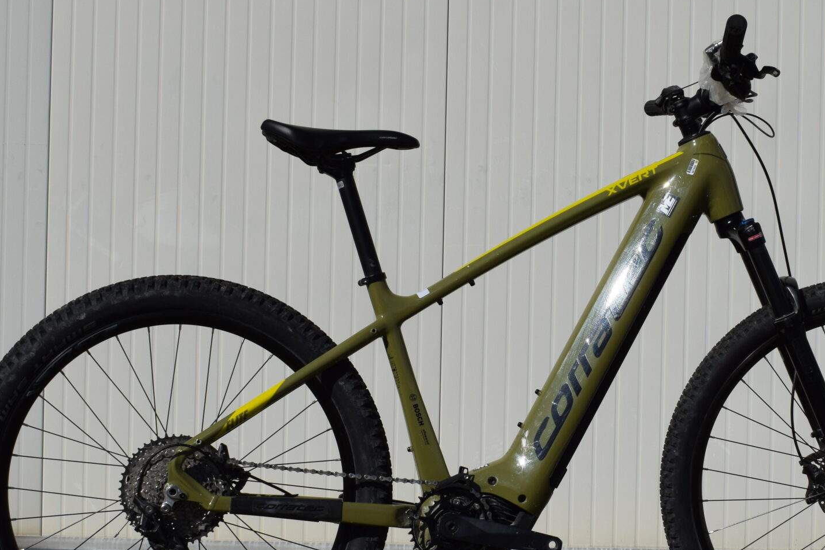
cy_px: 357
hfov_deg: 28.7
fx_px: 1604
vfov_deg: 19.4
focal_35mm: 70
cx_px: 517
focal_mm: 26
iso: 200
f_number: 13
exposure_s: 1/640
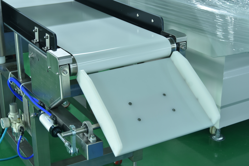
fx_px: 456
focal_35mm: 66
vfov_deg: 20.6
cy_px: 83
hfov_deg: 30.5
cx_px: 124
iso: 200
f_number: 5.6
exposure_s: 1/10
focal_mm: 44
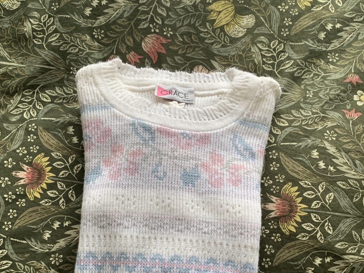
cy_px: 198
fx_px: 389
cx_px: 175
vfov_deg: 37.9
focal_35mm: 37
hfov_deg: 50.1
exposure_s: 1/60
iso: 125
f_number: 1.8
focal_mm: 4.25
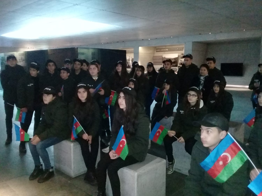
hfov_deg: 58.4
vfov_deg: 45.4
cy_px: 98
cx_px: 131
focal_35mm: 31
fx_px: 235
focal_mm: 3.3
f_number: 2.2
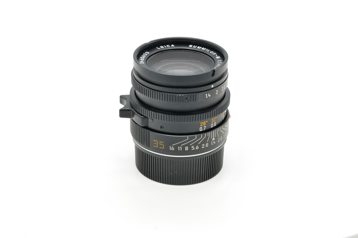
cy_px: 119
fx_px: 904
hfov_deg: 22.4
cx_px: 179
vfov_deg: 15.0
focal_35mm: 91
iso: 800
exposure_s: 1/20
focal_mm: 60
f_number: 16
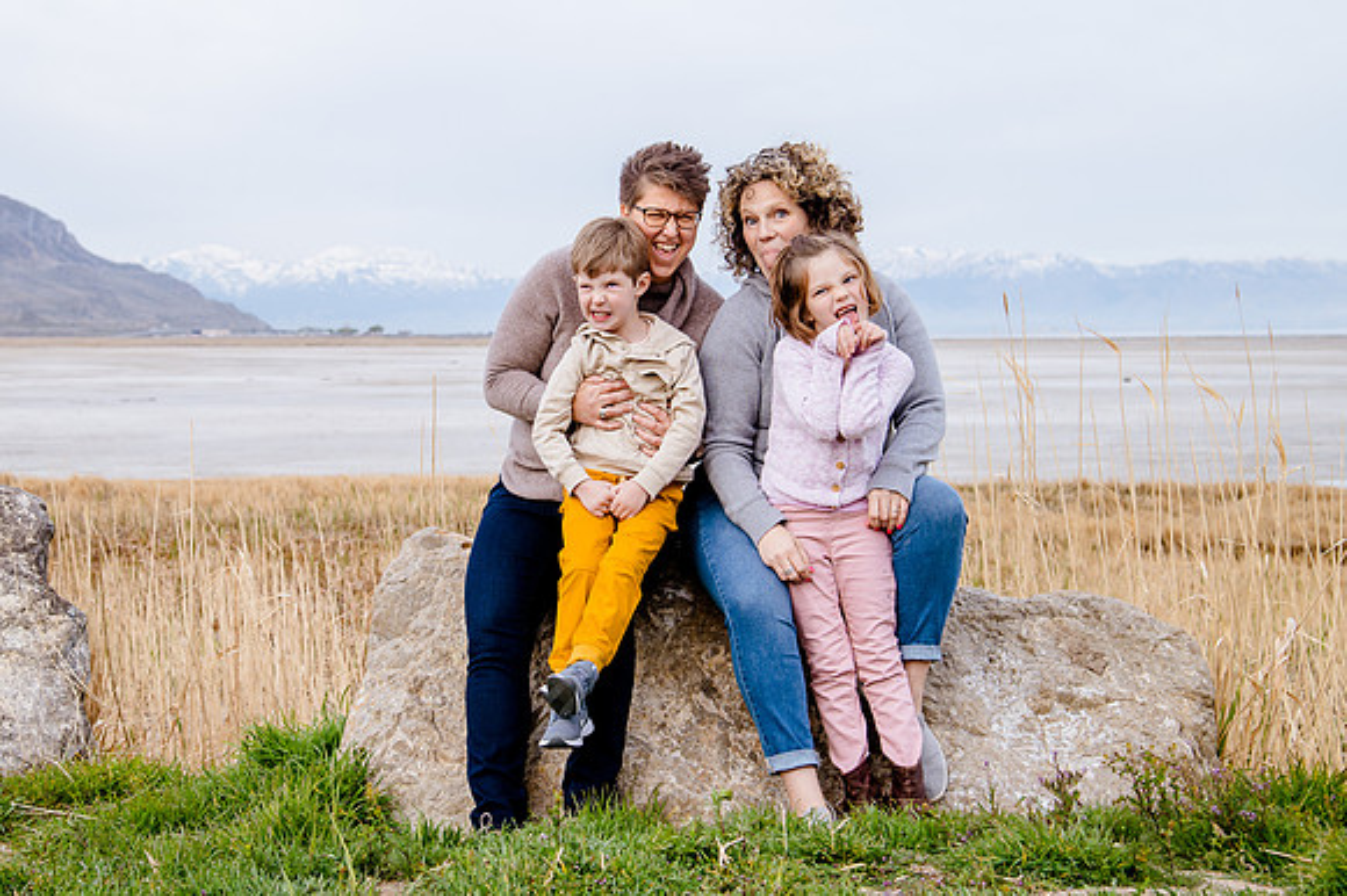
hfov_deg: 31.7
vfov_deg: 21.5
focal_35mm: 63
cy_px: 363
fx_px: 2362
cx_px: 538
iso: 200
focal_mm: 52
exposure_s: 1/250
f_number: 5.6
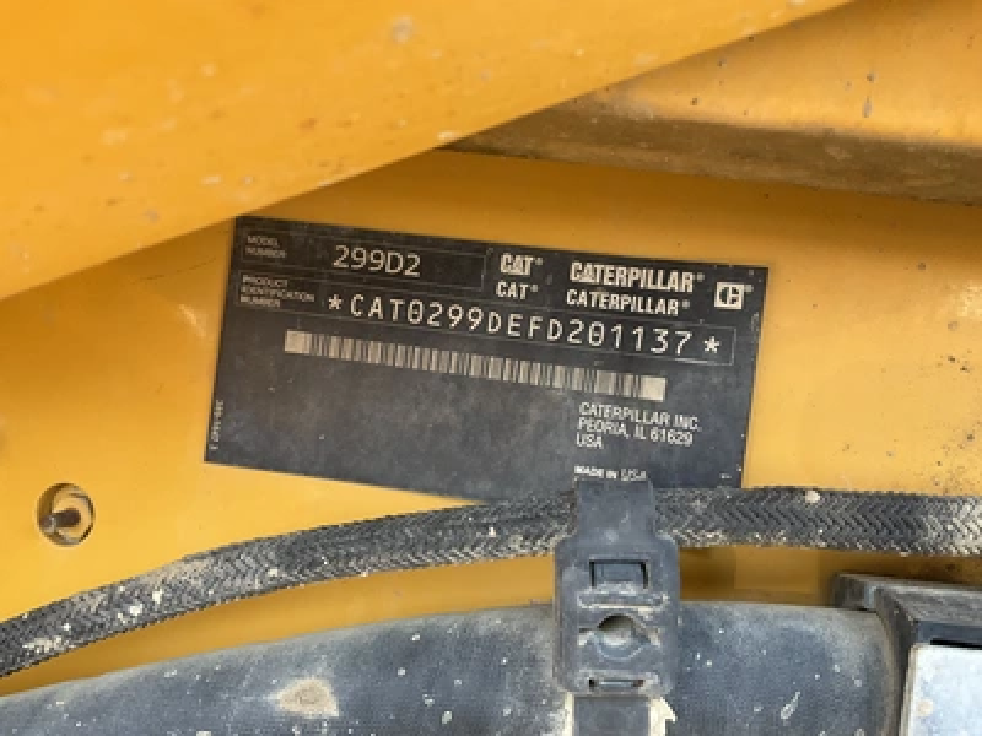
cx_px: 491
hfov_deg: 61.7
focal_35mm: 29
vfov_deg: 48.2
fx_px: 823
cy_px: 368
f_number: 1.8
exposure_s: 1/118
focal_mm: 3
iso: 64
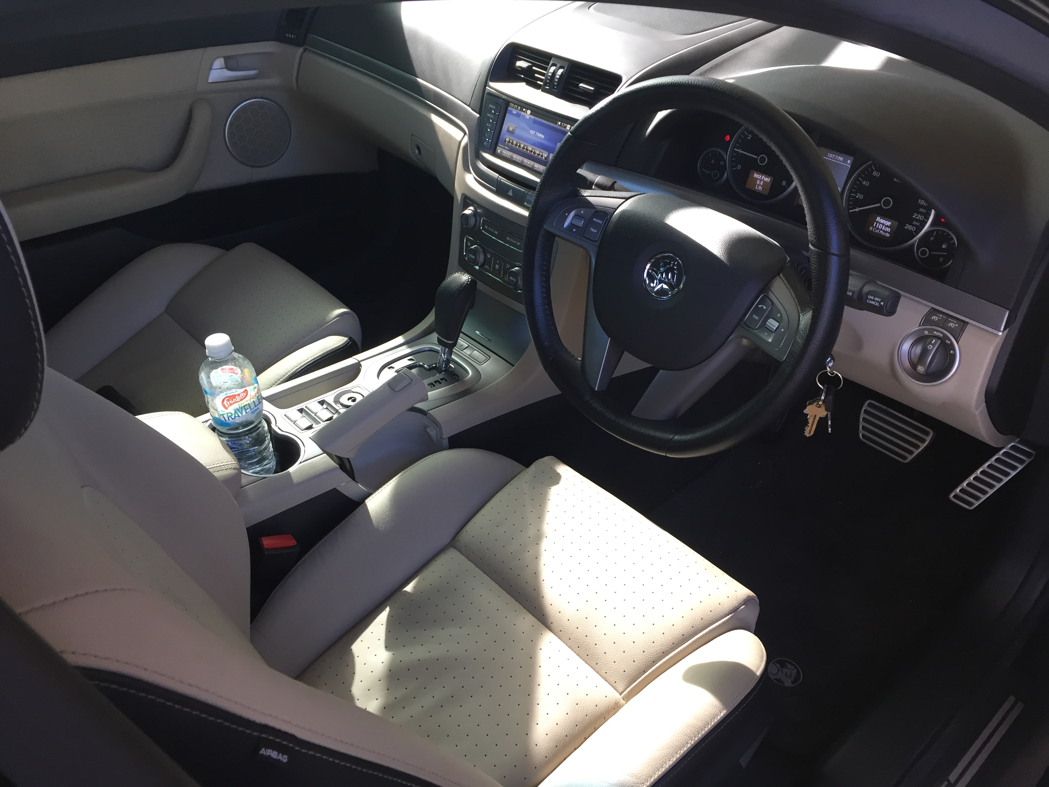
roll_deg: +0.5
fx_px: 879
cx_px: 524
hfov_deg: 61.7
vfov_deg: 48.2
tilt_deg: -36.4
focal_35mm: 29
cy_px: 394
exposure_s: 1/33
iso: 32
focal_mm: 4.15
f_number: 2.2
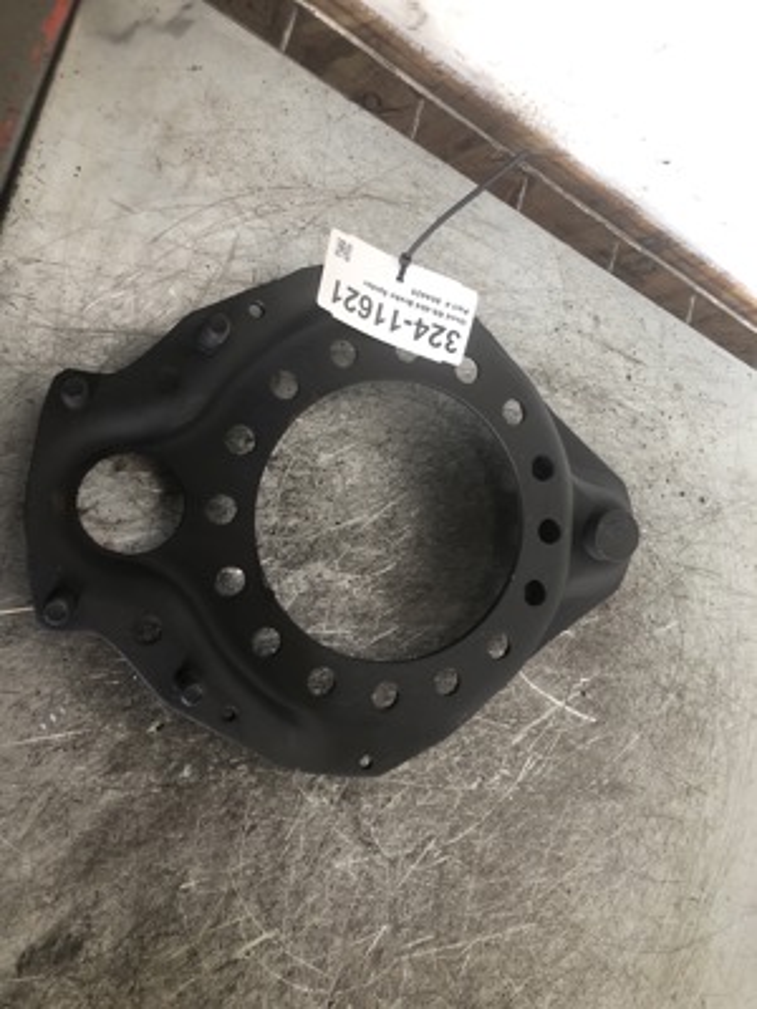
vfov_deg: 63.4
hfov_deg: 49.7
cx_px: 378
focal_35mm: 28
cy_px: 504
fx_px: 816
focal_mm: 3.99
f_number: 1.8
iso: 40
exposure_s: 1/20
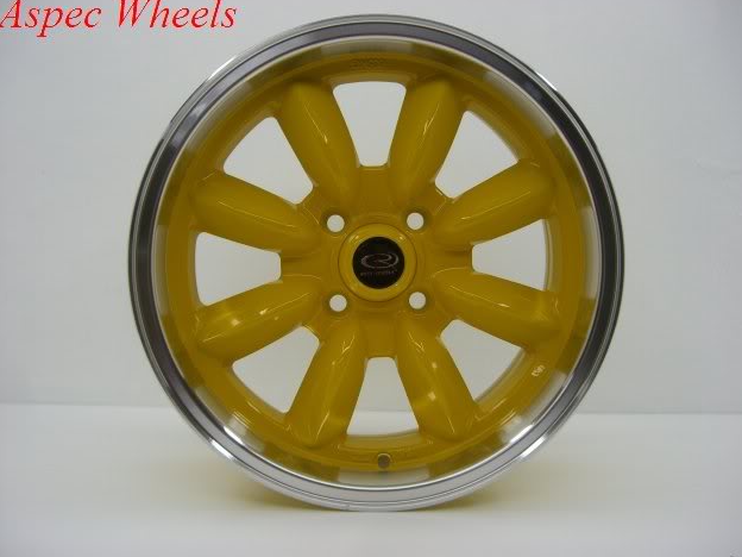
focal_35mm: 39
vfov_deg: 36.8
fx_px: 836
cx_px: 378
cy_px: 273
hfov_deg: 47.9
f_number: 2.7
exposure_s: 1/125
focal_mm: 6.2
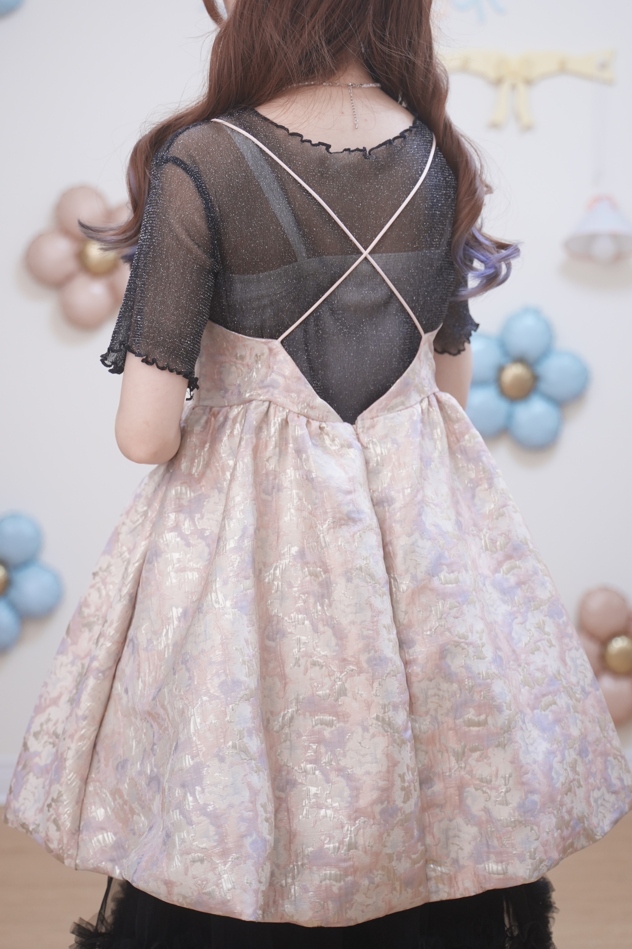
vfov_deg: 42.7
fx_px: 1211
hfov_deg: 29.2
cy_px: 472
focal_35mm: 46
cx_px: 323
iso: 640
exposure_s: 1/250
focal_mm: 45
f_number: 2.8
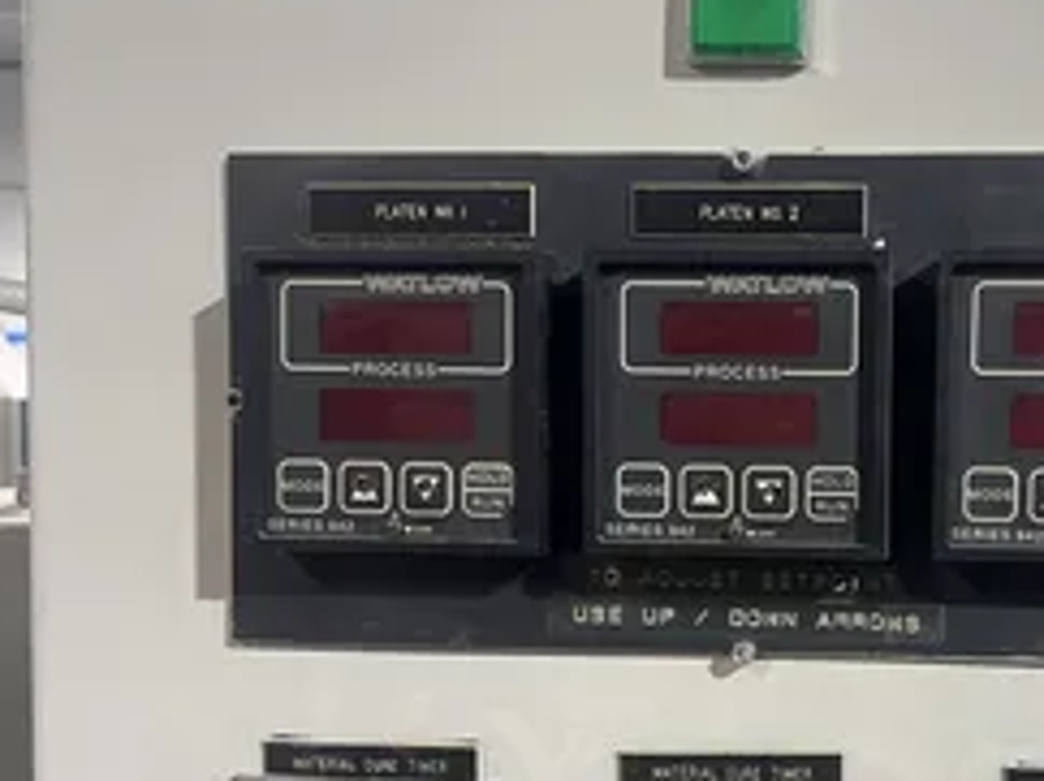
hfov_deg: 41.8
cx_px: 846
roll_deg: -1.2
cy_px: 518
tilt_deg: -3.6
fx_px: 1296
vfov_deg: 33.3
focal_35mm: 43
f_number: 1.5
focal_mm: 5.7
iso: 200
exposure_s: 1/60
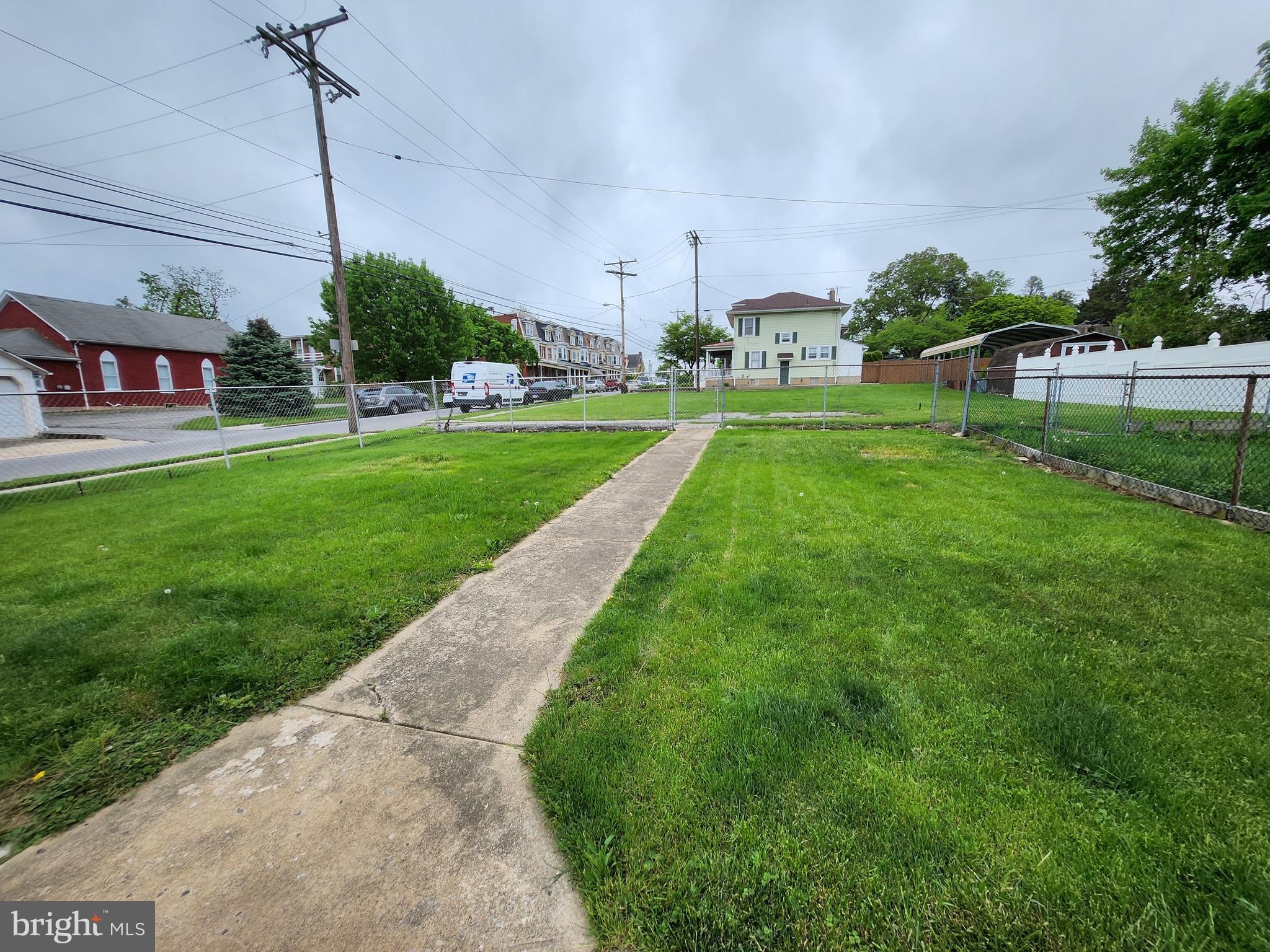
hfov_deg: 106.2
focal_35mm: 13
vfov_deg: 89.9
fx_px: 477
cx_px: 635
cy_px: 476
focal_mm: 1.74
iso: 32
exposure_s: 1/544
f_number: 2.2
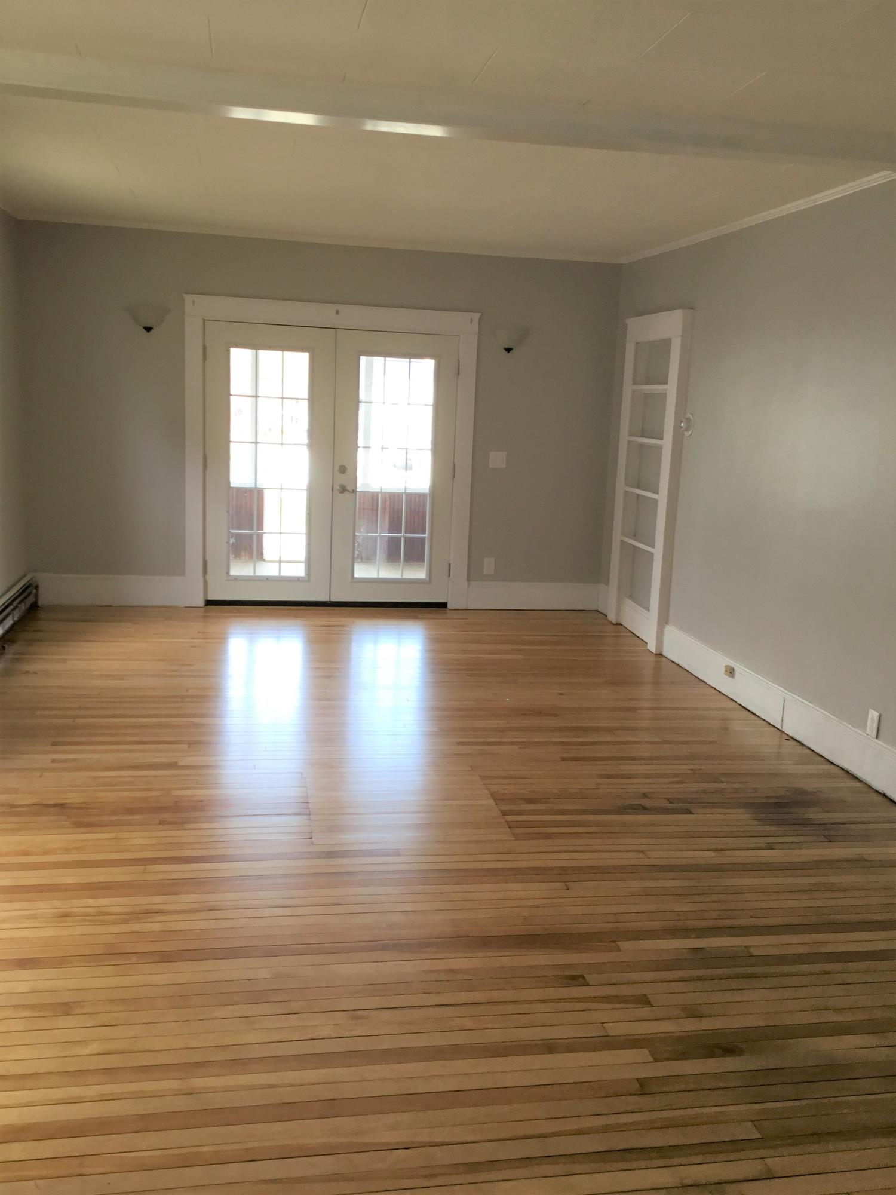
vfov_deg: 58.4
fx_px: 1070
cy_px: 598
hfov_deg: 45.4
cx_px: 448
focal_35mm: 31
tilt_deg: -10.6
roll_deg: +0.1
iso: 32
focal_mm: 3.3
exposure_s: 1/60
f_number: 2.4
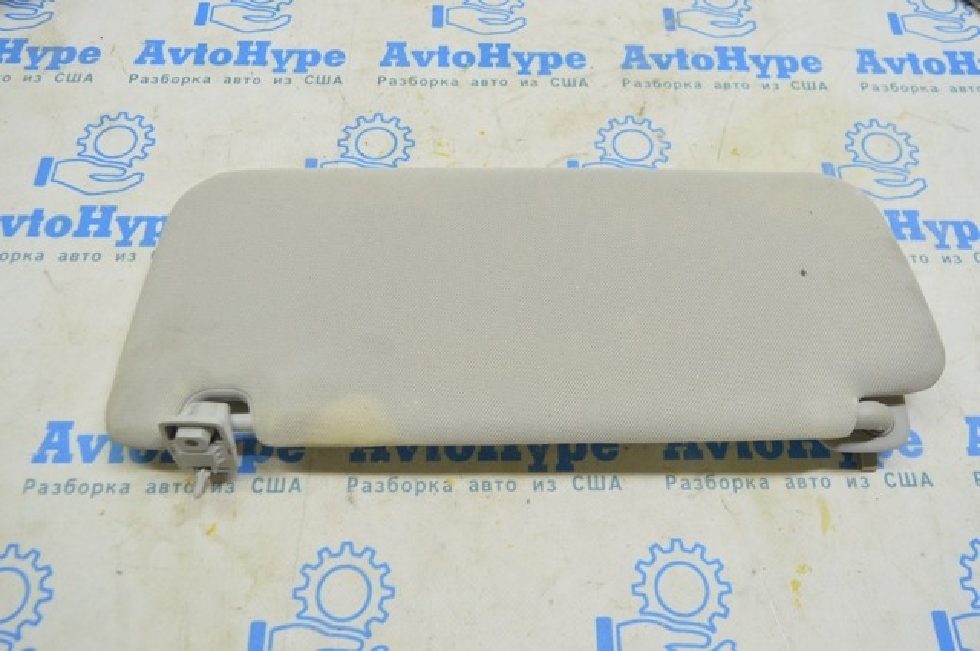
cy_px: 326
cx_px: 490
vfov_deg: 43.5
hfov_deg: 62.0
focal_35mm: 30
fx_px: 816
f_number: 5.6
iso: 400
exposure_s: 1/20
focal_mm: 20
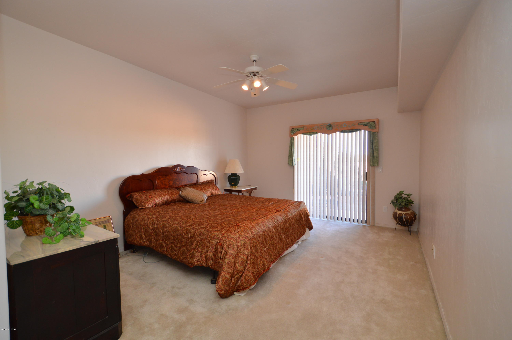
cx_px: 256
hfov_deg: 100.4
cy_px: 170
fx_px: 213
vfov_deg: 77.2
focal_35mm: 15
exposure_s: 1/60
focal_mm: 10
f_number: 3.5
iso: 450
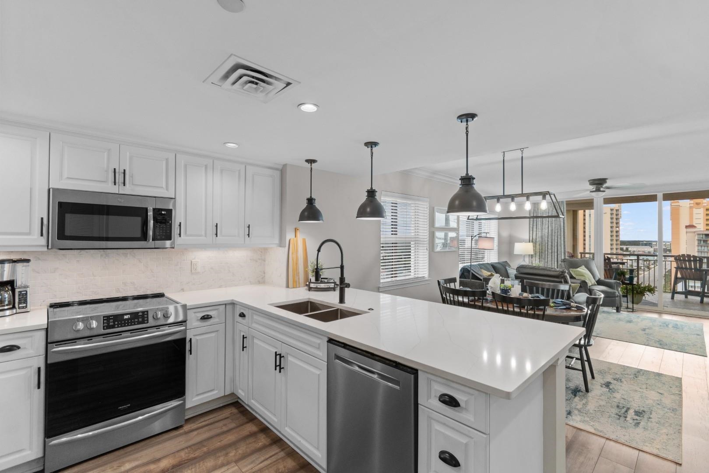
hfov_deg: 100.4
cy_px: 236
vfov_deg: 77.3
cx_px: 354
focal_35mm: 15
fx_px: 295
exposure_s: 1/15
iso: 100
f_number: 4.5
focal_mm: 10
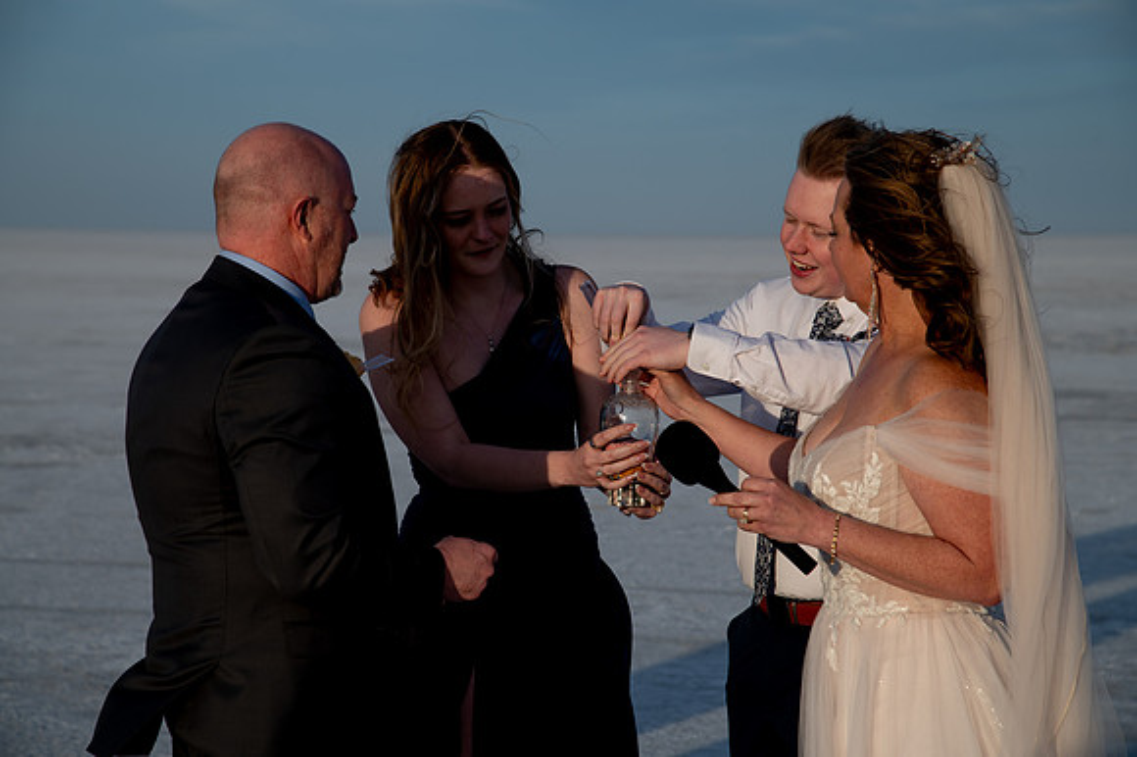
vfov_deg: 12.4
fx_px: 3472
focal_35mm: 110
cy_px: 378
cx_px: 568
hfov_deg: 18.6
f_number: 8
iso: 200
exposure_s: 1/400
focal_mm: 110
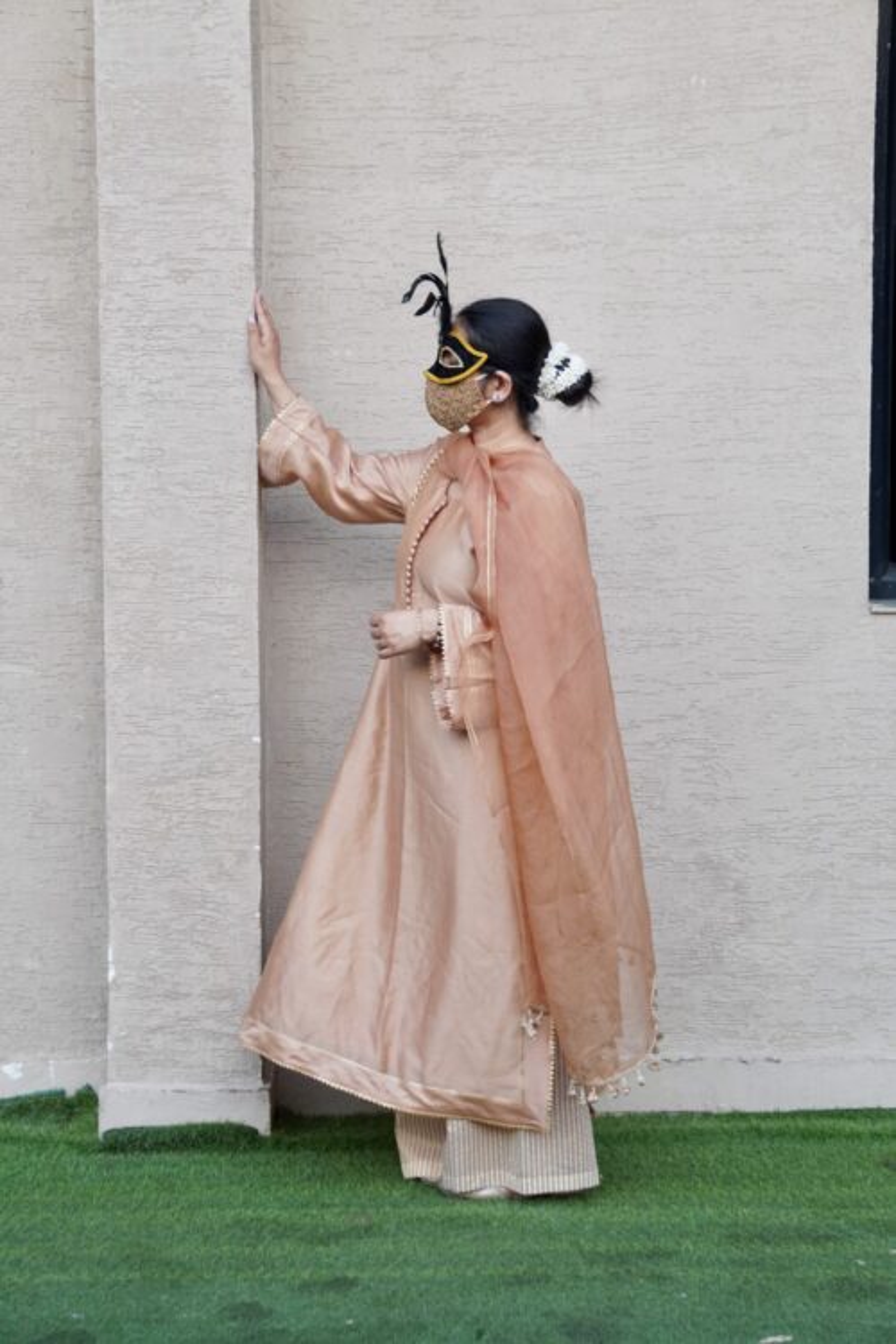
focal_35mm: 82
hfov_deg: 16.6
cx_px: 448
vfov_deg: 24.6
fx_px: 3080
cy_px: 672
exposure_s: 1/200
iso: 800
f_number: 6.3
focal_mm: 55
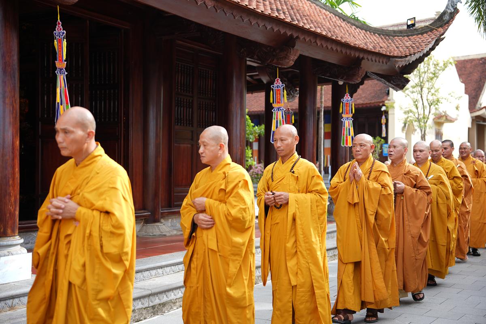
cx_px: 243
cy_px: 162
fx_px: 648
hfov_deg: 41.1
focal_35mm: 48
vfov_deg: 28.1
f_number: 2.8
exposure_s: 1/250
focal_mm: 48
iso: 80
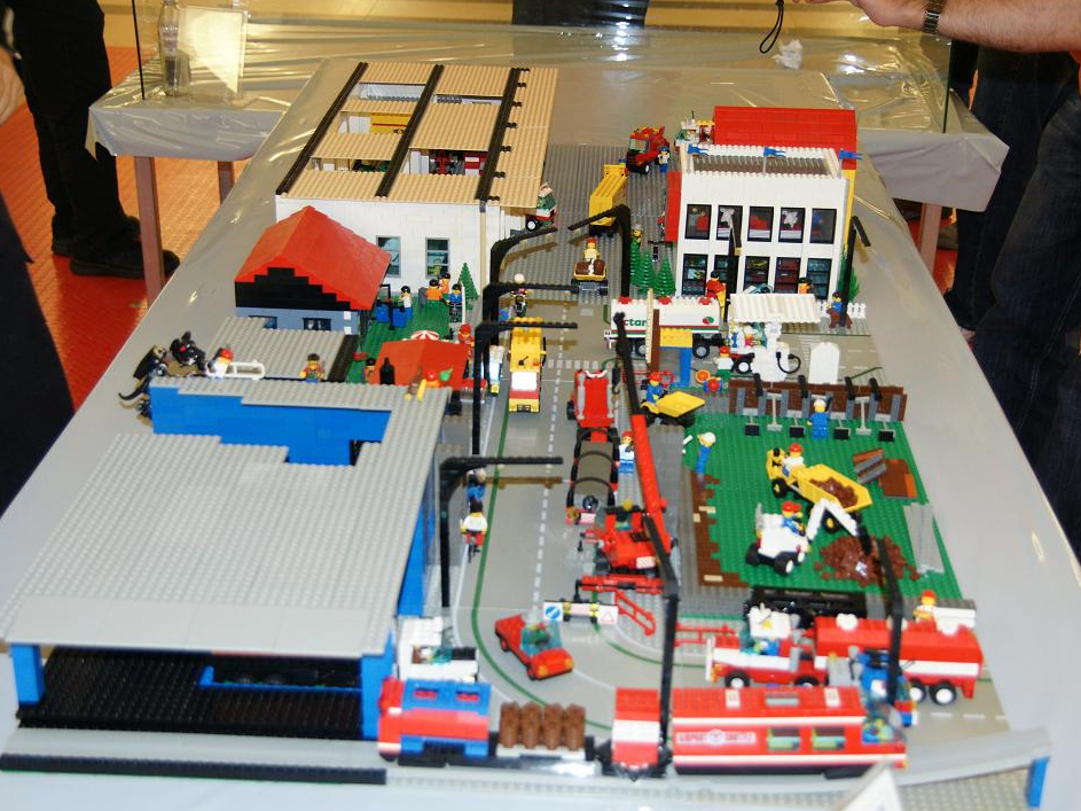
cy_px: 404
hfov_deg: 38.9
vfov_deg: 29.7
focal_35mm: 49
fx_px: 1530
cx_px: 543
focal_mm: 30
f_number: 4
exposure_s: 1/60
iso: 800
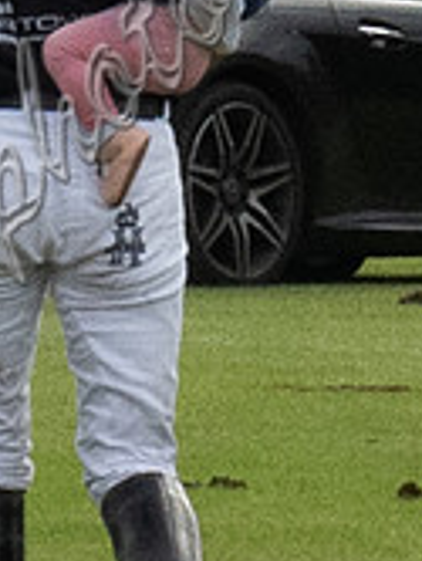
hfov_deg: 1.0
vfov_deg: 1.4
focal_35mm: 1422
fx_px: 23055
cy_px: -37
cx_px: 212
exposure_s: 1/250
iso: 640
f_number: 18
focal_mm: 70
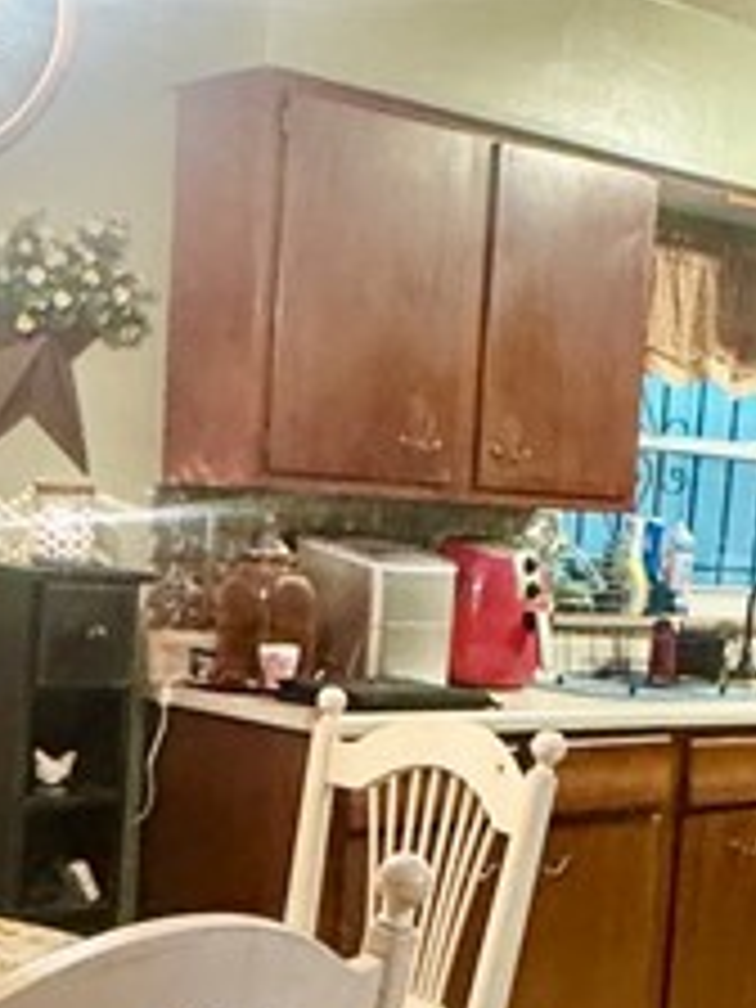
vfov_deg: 29.9
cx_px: 342
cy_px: 711
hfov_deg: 22.9
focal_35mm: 64
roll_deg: -1.8
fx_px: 1864
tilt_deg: -5.4
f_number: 2.2
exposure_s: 1/60
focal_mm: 2.22
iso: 640
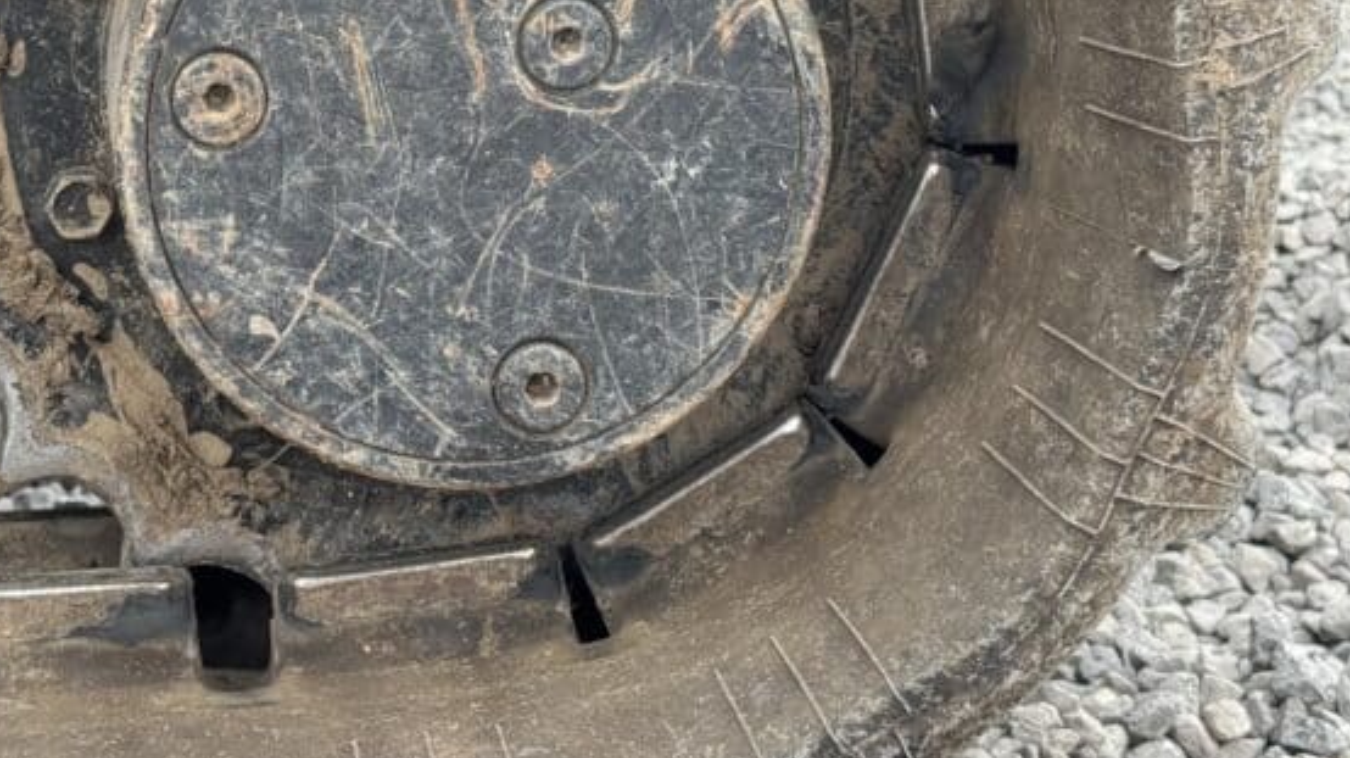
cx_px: 324
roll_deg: +0.9
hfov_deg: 24.7
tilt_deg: -7.5
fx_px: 3041
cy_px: 77
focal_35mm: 85
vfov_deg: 14.1
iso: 64
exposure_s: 1/257
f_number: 1.78
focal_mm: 6.76
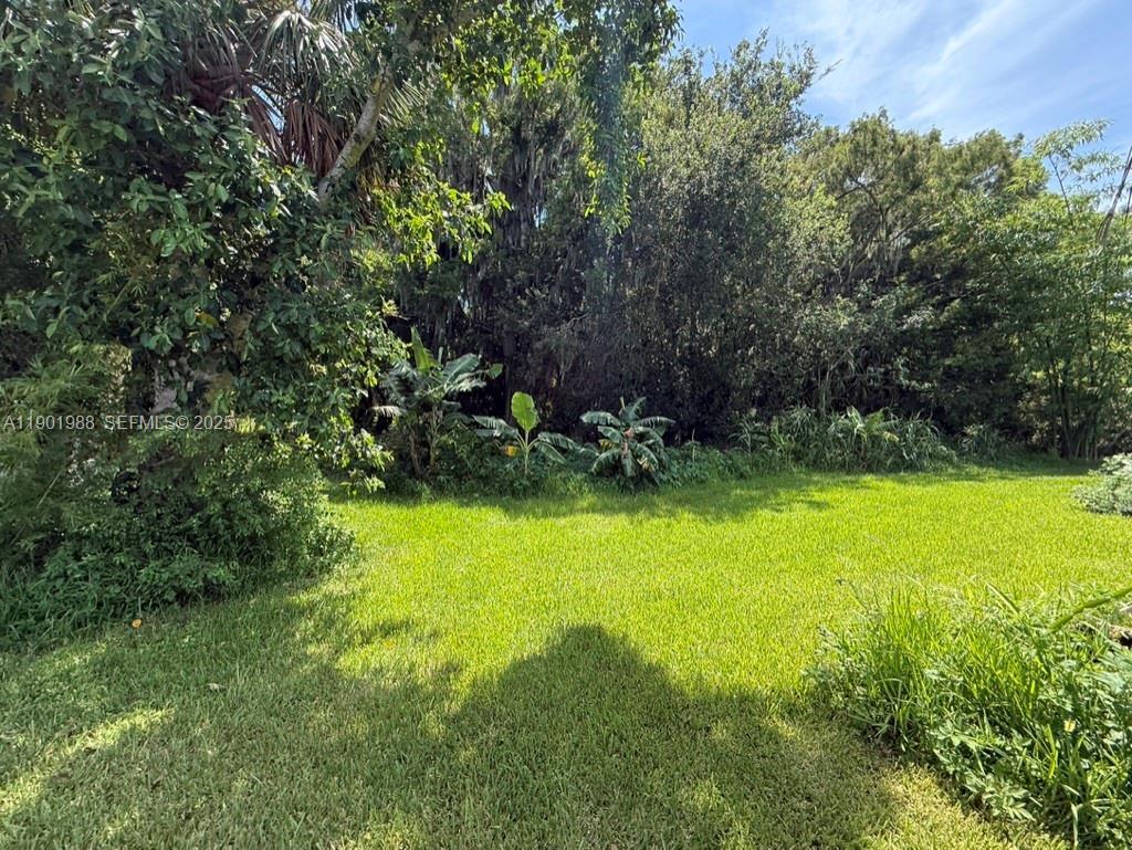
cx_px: 566
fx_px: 458
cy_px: 425
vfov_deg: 85.7
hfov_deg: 102.0
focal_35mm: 14
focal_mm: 2.22
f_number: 2.2
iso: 50
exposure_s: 1/304
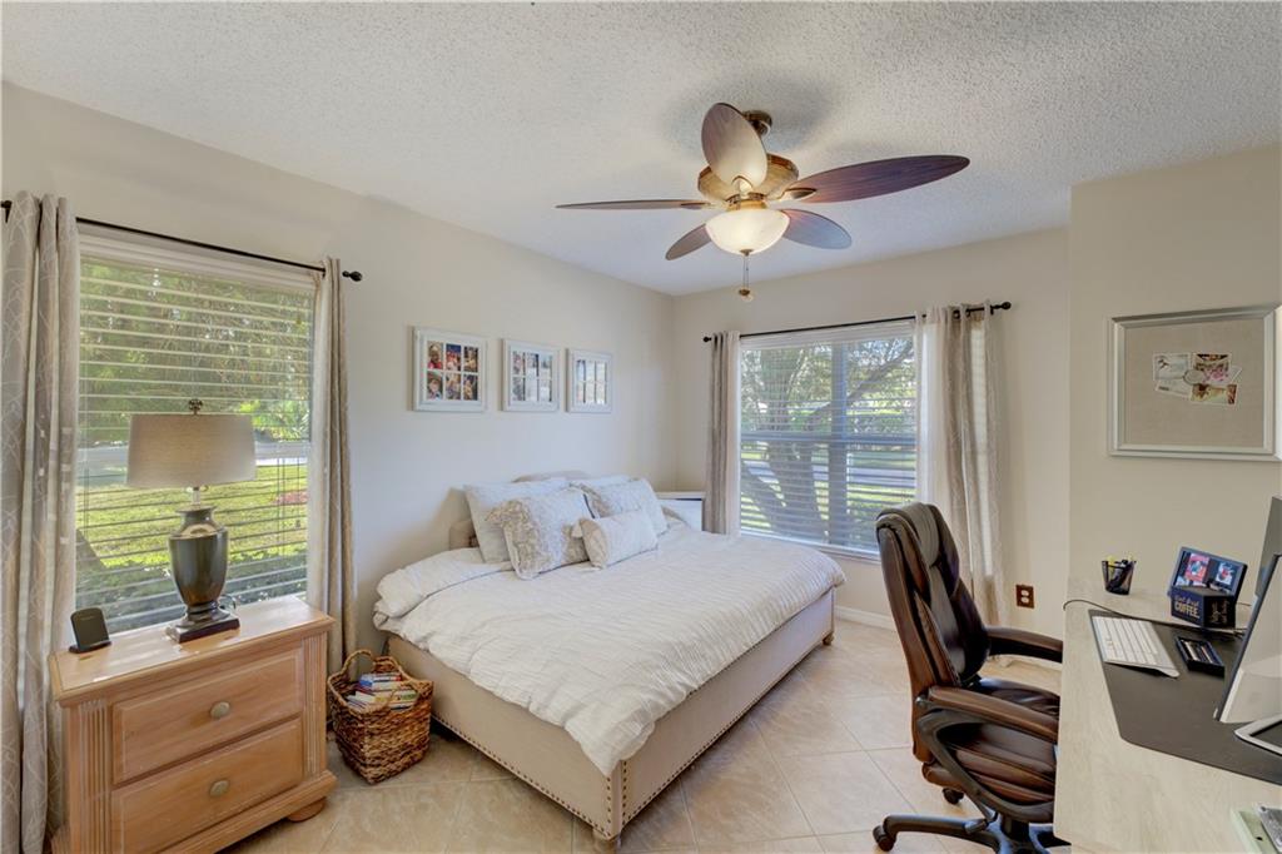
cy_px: 427
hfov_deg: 104.3
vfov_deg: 81.2
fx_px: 498
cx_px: 641
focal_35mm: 14
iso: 400
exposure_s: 1/5
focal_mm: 14
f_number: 9
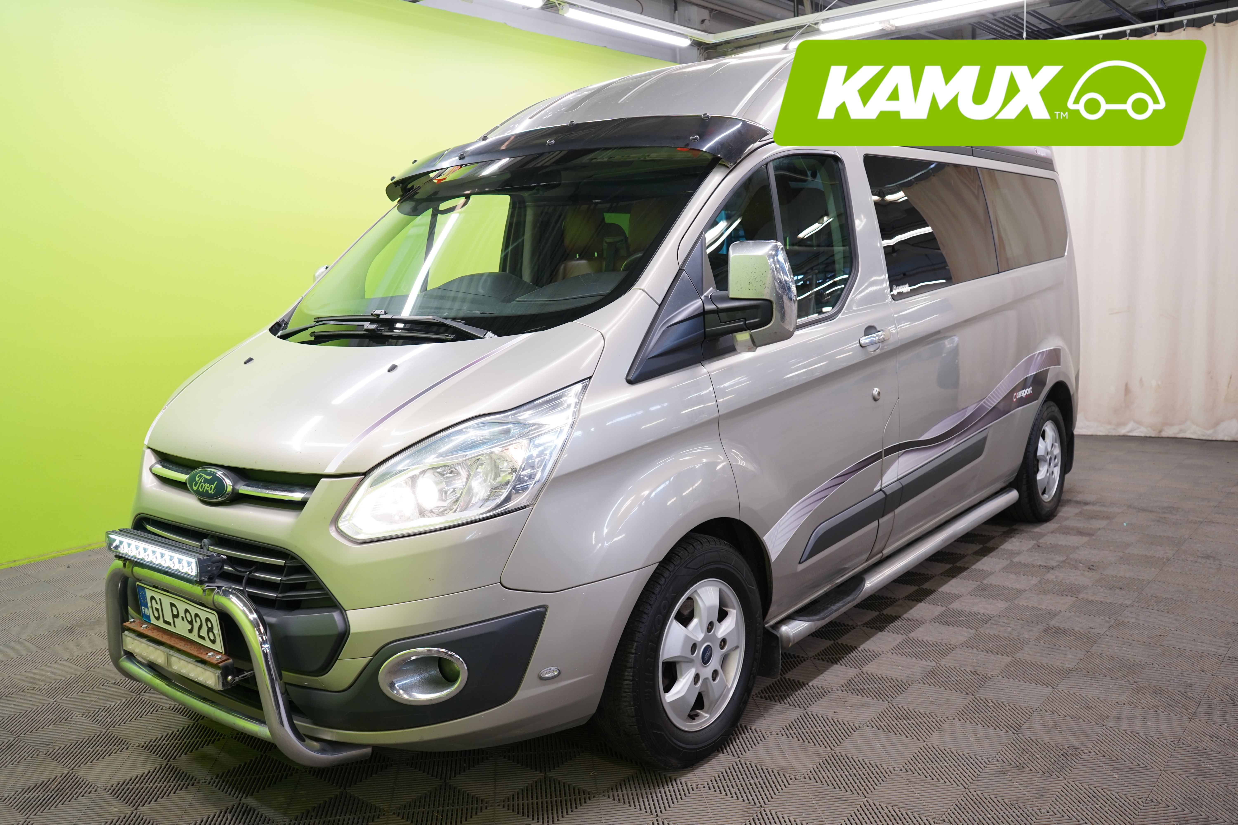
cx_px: 619
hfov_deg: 63.7
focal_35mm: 29
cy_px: 412
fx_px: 997
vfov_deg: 45.0
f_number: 5.6
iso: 640
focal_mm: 29
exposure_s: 1/30
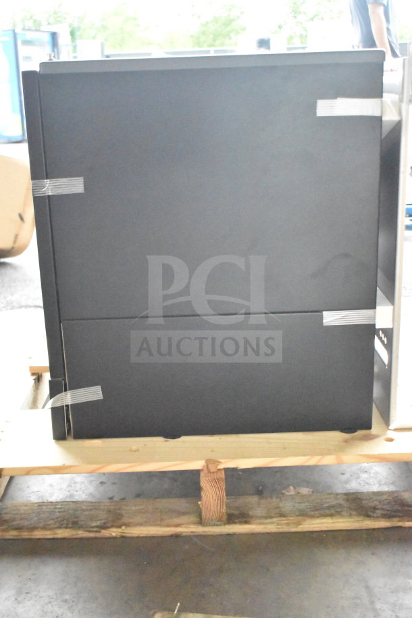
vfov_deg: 45.0
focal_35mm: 44
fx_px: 747
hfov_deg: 30.8
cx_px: 206
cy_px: 309
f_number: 4.2
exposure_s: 1/3200
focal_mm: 29
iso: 25600
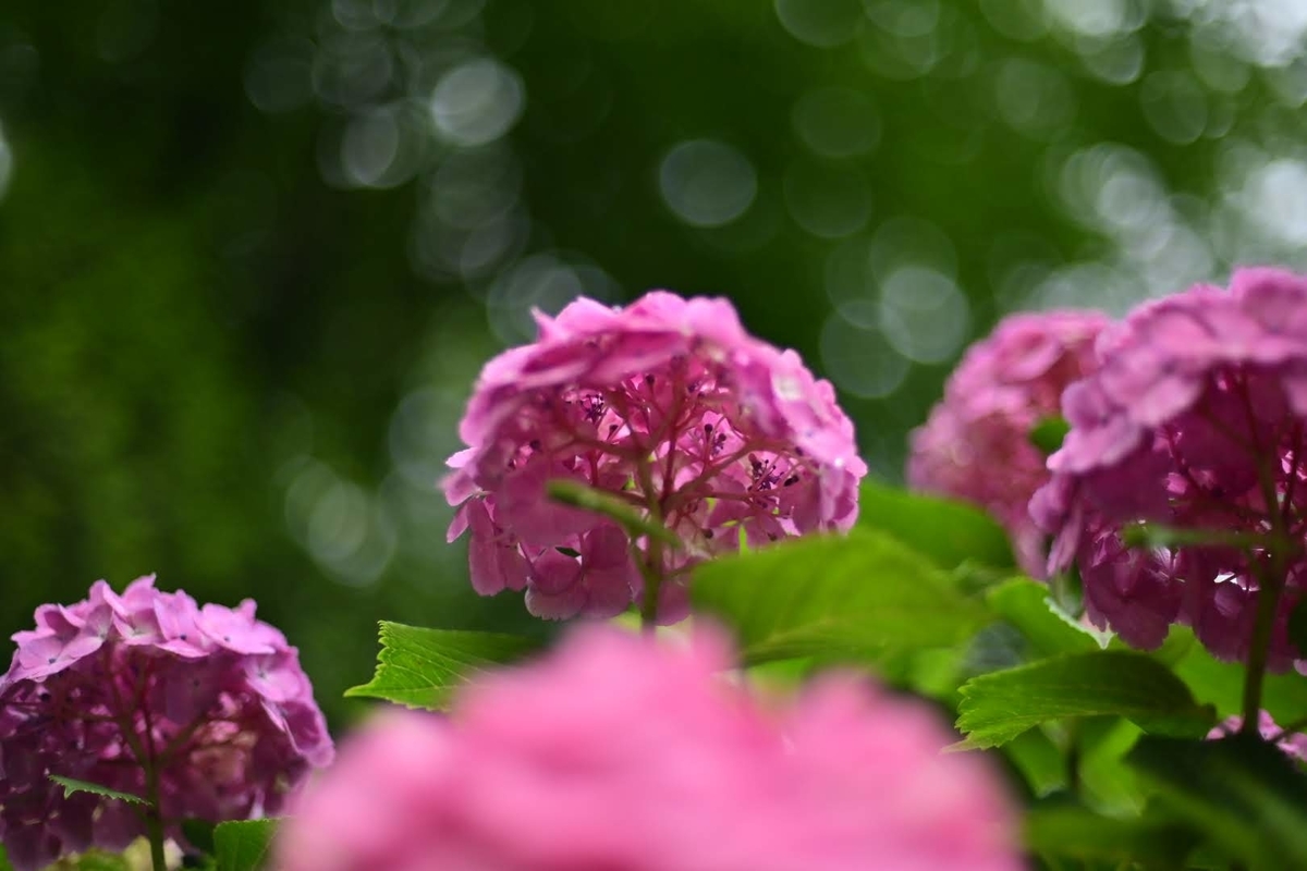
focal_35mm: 50
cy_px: 436
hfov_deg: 39.6
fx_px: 1815
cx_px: 654
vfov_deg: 27.0
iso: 200
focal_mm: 50
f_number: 1.4
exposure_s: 1/2500
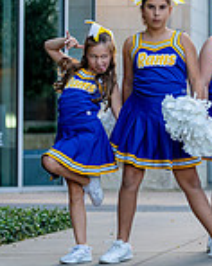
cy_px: 109
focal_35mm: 206
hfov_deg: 7.2
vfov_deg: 9.4
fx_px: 1619
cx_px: 435
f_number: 2
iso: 640
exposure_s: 1/400
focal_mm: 50
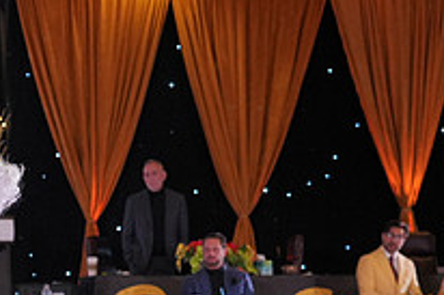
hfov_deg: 13.9
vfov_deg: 9.6
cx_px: -153
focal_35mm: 141
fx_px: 1738
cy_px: 341
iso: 2000
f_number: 4
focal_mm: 50
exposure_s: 1/400
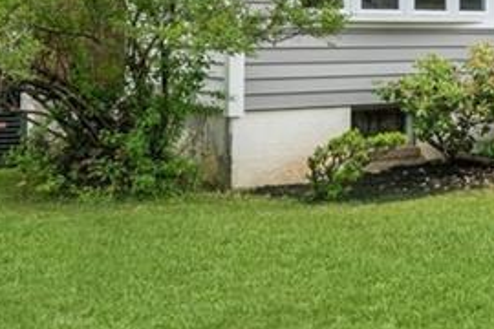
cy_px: -12
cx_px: 781
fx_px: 988
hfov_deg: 22.1
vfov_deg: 18.4
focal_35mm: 72
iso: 200
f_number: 8
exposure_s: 1/250
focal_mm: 19
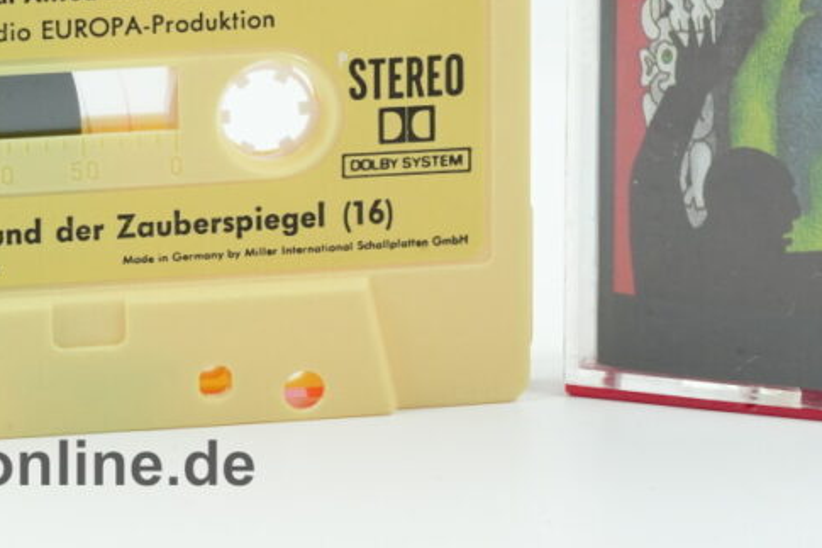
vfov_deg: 7.2
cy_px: -12
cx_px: 429
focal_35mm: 190
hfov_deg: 10.8
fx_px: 4337
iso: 2500
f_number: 16
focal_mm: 90
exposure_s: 1/30
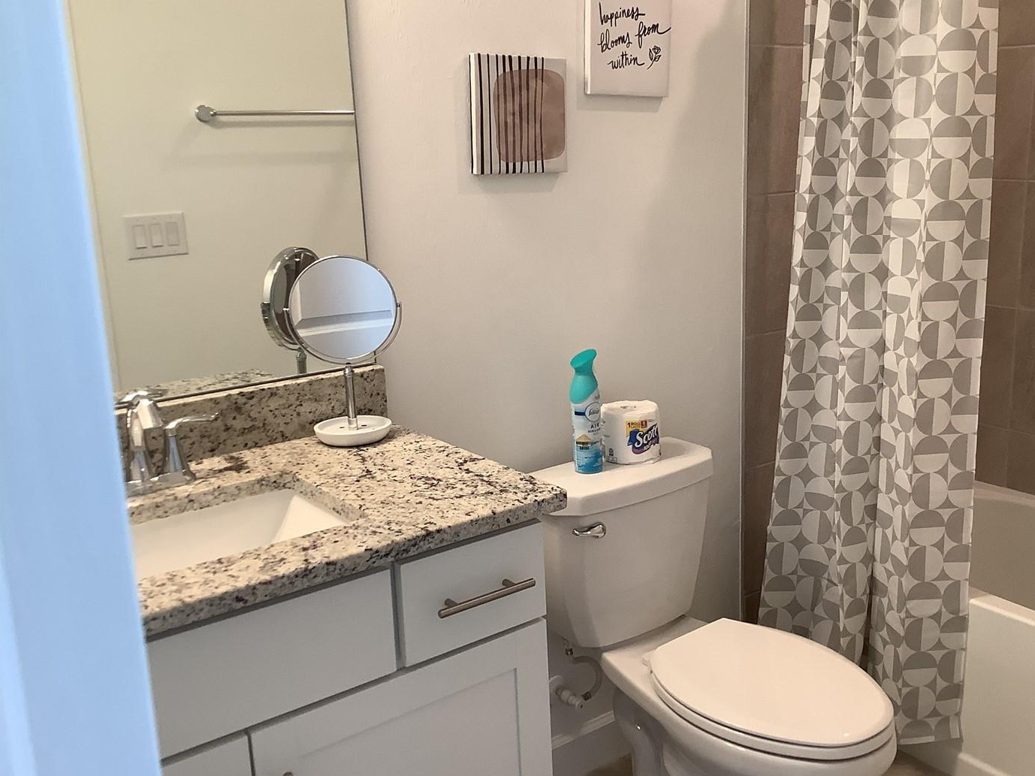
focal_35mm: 36
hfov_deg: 51.2
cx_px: 599
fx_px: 1076
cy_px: 378
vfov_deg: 39.6
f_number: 2.4
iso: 80
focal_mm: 3.3
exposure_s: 1/60
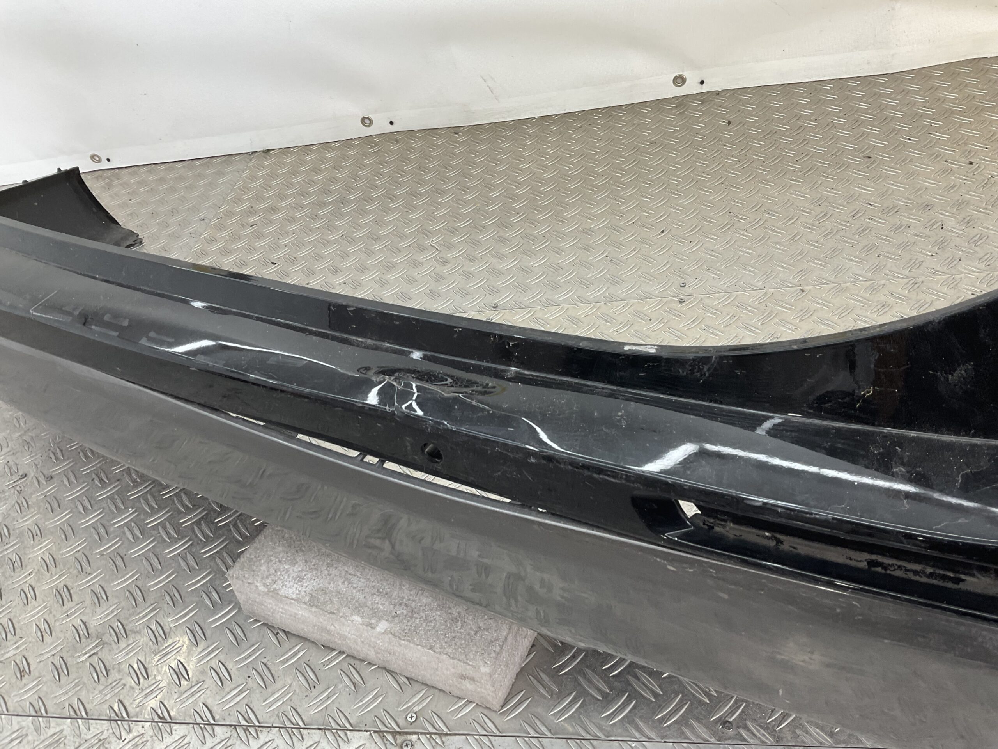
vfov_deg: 48.2
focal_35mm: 29
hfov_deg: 61.7
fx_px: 836
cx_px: 499
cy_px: 374
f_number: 1.8
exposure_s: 1/120
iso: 32
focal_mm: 3
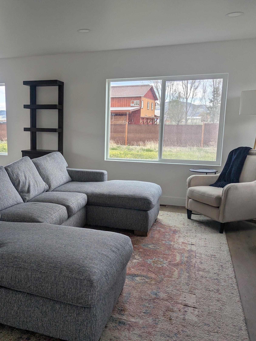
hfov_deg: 43.3
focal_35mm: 32
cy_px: 171
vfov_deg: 56.8
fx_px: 316
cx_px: 77
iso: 48
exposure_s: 1/555
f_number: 1.85
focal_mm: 6.81
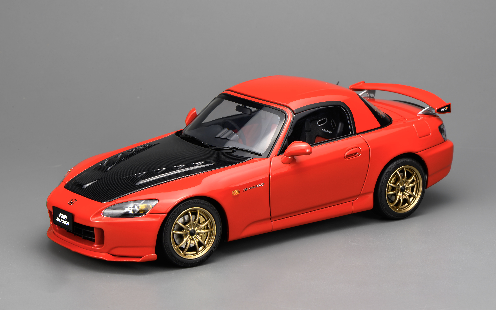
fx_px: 1460
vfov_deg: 12.1
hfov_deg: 19.3
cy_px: 143
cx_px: 247
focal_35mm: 108
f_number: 22
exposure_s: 1/4
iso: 100
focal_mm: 105
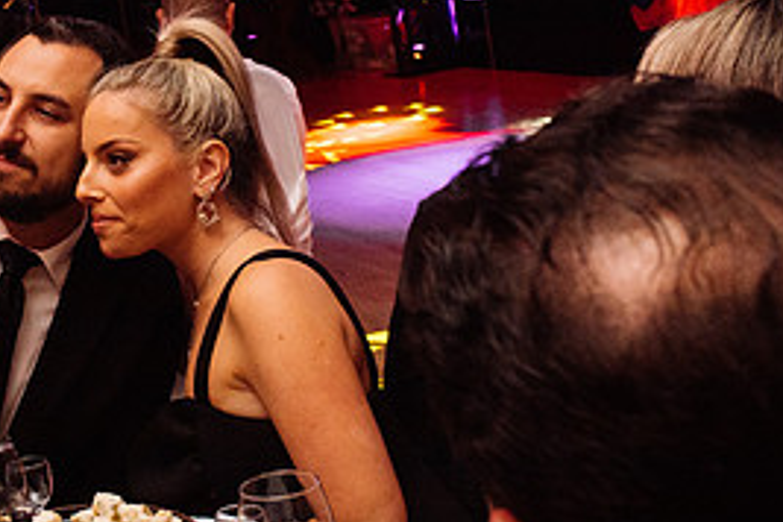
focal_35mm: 76
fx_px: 1653
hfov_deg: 25.4
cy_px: 87
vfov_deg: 17.8
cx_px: 6
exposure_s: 1/200
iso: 2000
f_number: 8
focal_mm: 35
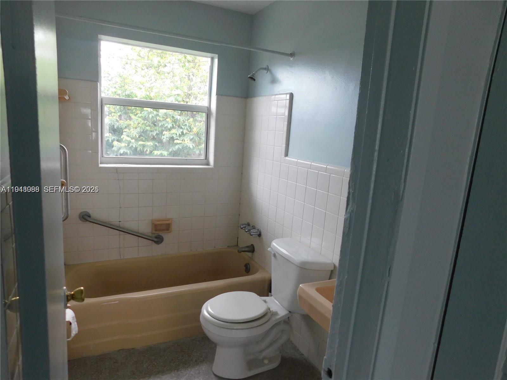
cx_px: 254
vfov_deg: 58.9
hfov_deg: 73.9
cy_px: 190
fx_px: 337
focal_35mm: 23
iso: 180
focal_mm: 4
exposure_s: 1/30
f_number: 3
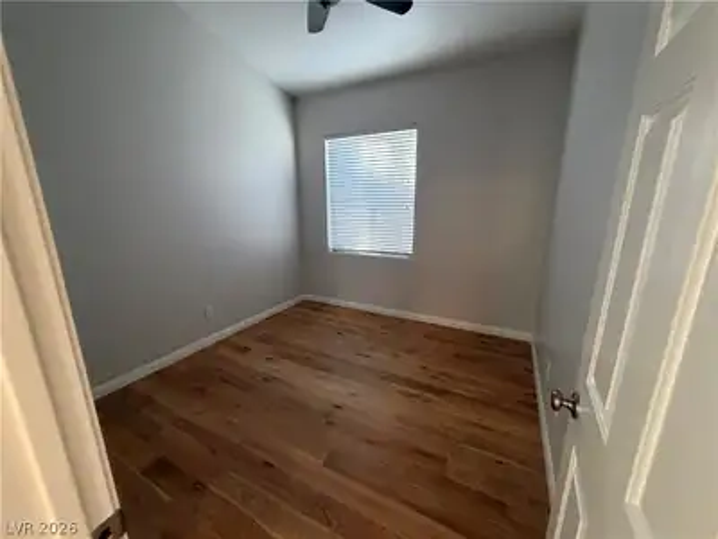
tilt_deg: -12.0
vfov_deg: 85.7
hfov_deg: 102.1
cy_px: 270
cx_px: 359
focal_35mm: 14
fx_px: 290
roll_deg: +0.1
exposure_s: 1/60
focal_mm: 2.22
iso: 400
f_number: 2.2
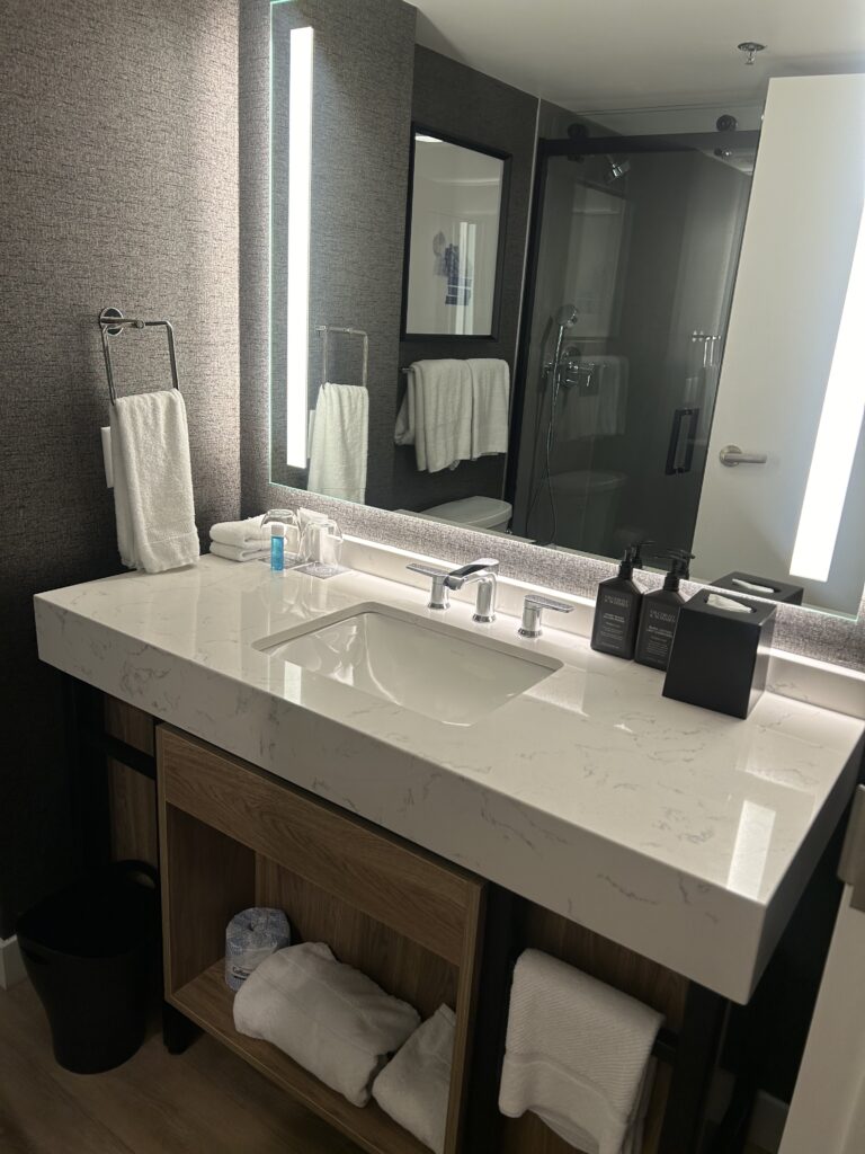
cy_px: 577
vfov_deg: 67.3
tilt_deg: -18.1
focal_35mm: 26
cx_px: 432
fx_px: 866
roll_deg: -4.7
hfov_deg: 53.1
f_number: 1.5
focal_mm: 5.7
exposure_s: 1/120
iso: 50
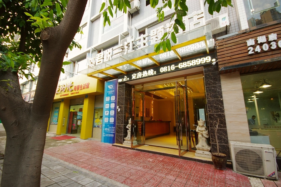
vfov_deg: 77.3
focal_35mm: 15
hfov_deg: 100.4
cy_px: 94
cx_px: 140
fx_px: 117
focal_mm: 10
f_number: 5
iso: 400
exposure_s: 1/30
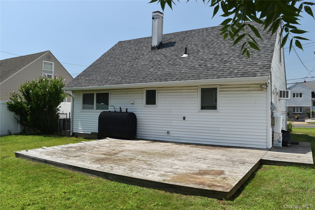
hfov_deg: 67.4
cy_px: 105
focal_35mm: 27
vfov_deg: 47.9
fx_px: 236
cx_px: 158
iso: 200
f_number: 8
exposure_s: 1/250
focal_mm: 18
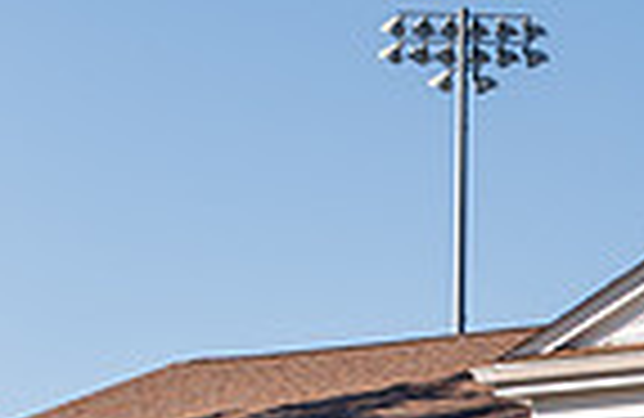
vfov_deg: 6.3
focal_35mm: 210
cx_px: 1034
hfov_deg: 9.5
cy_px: 804
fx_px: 3728
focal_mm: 48
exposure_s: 1/320
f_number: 5
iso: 100
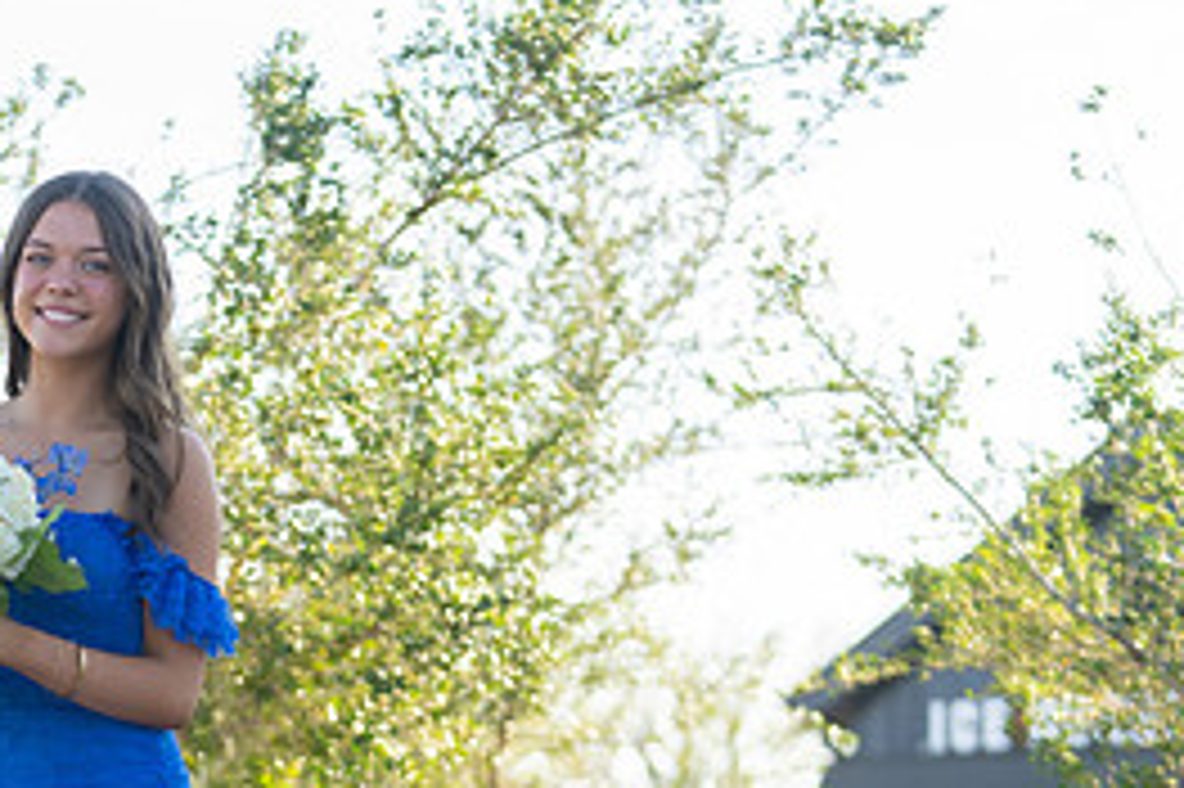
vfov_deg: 7.9
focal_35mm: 172
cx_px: 91
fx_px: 5653
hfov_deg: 11.9
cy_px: 887
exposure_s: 1/320
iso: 100
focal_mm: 70
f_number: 2.8
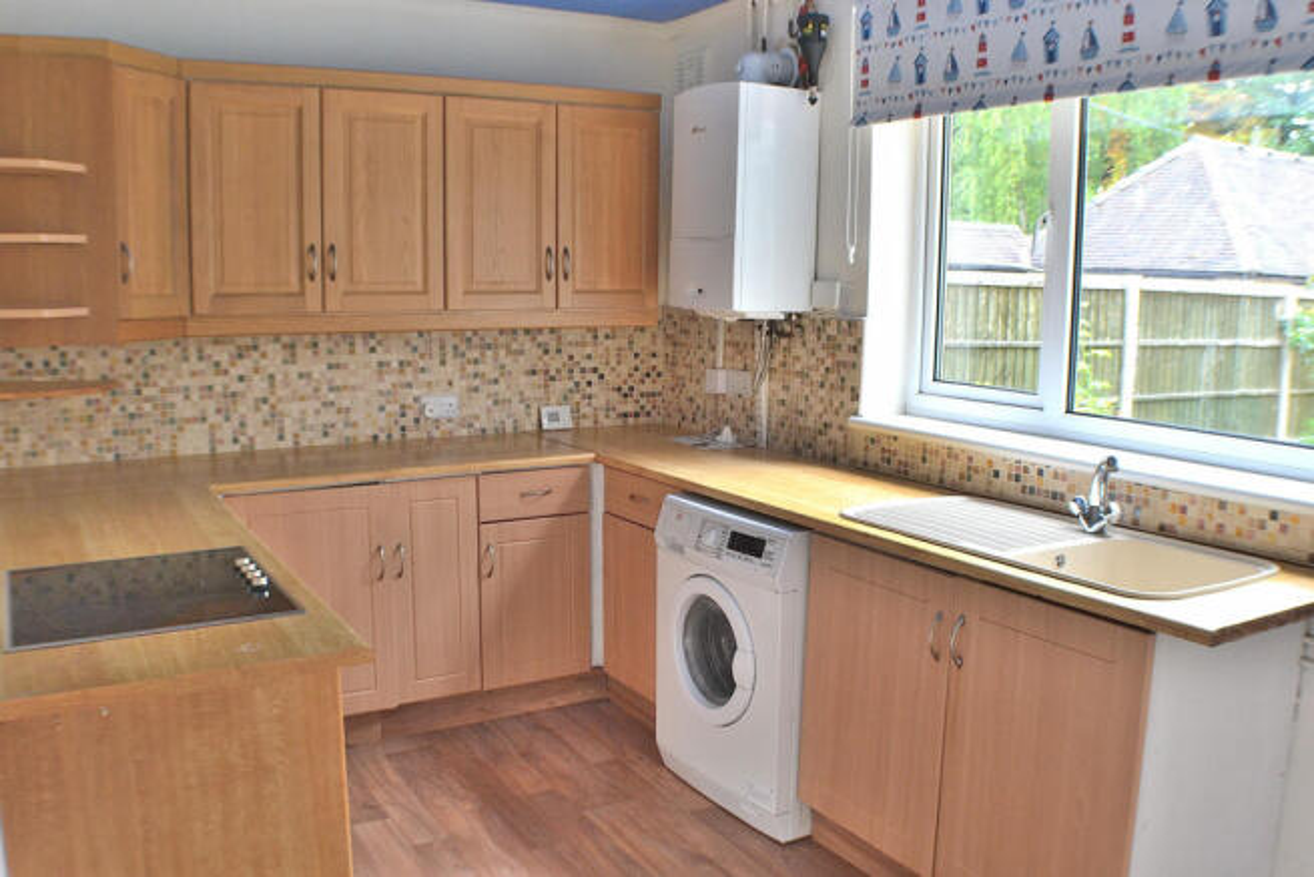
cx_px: 657
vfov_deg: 34.2
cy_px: 438
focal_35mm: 39
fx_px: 1424
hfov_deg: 49.5
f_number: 7.1
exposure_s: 1/30
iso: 400
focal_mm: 26
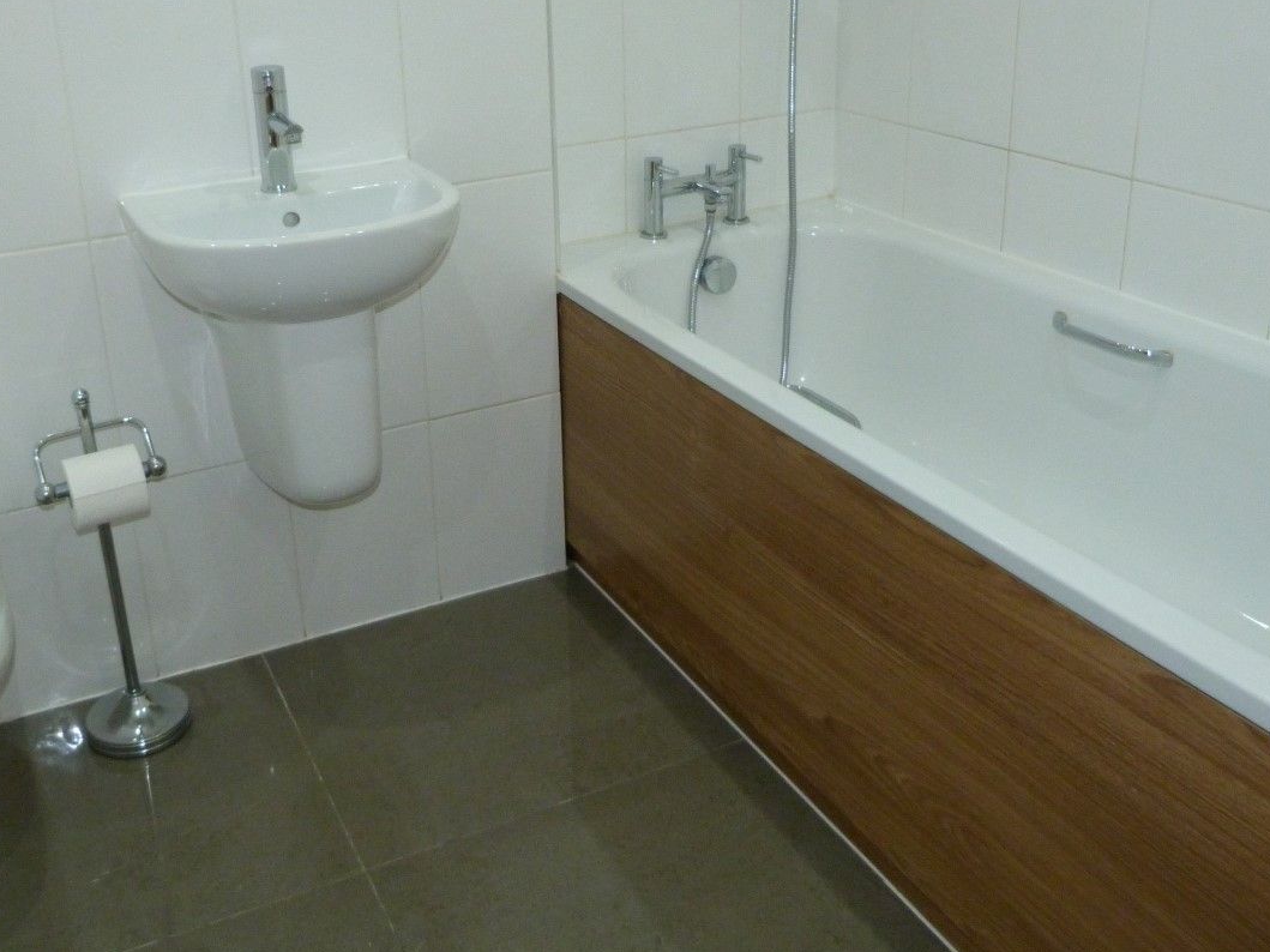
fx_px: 1247
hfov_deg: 53.6
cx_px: 508
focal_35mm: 34
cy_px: 309
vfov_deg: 41.2
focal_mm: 4.5
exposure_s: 1/60
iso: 250
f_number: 2.8
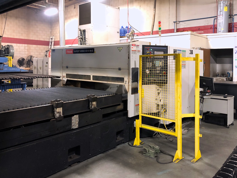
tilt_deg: -4.4
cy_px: 89
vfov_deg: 49.7
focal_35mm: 28
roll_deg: -0.8
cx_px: 118
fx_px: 192
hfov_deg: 63.4
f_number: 1.8
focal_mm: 4
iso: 100
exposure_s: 1/9
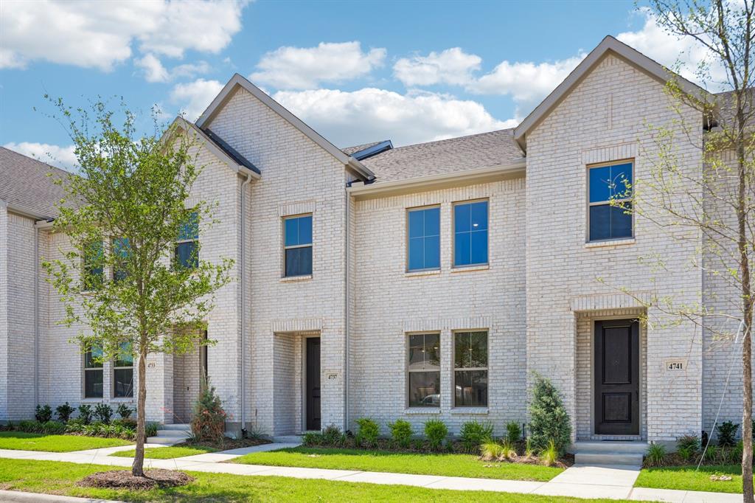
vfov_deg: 42.3
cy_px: 252
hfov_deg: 60.3
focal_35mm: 31
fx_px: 650
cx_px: 378
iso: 100
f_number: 8
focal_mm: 31
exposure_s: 1/250
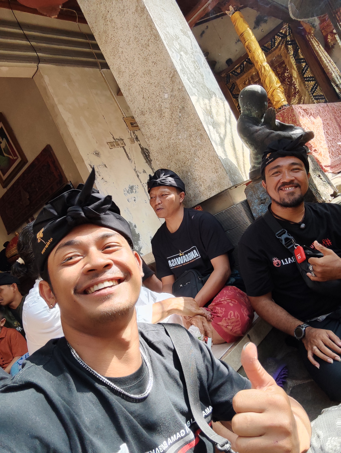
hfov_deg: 66.0
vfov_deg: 81.7
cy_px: 226
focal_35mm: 20
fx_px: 262
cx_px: 170
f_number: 2.45
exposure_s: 1/173
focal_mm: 3.49
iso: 50
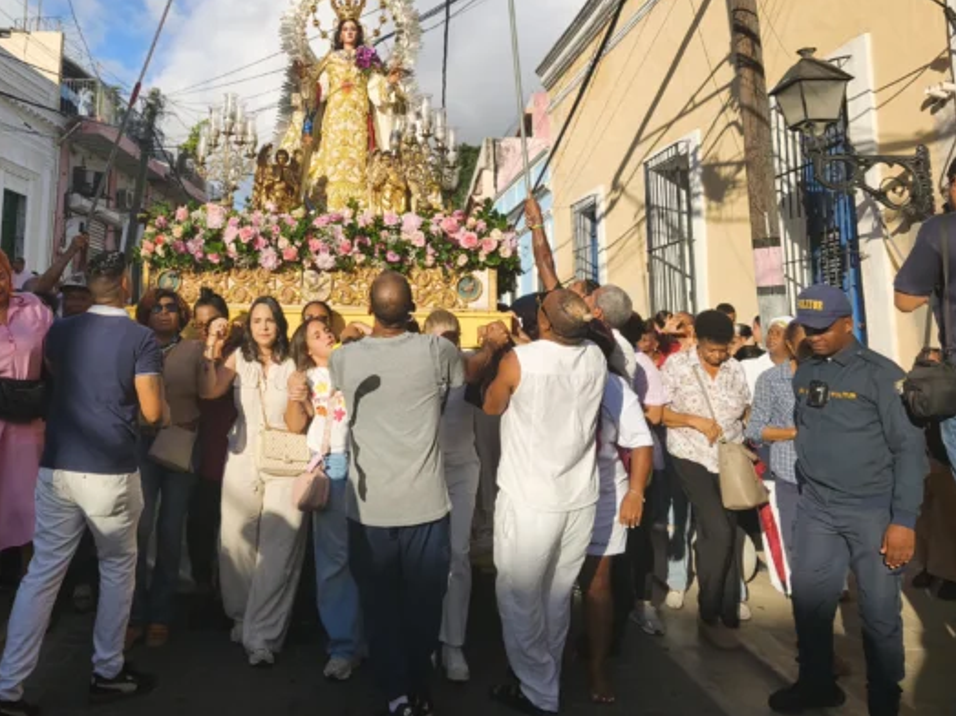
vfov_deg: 43.4
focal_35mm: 32
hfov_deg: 55.9
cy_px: 226
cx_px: 338
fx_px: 884
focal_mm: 5.35
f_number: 1.7
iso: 50
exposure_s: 1/2604
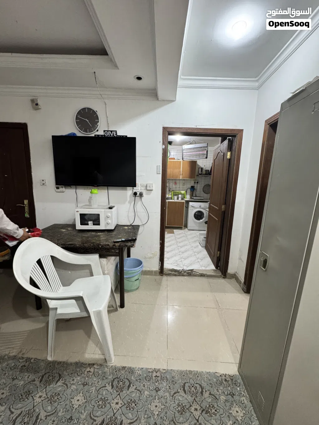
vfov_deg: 102.1
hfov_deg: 85.7
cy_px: 212
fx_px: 172
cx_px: 160
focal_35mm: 14
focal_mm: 2.22
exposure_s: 1/50
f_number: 2.2
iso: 250
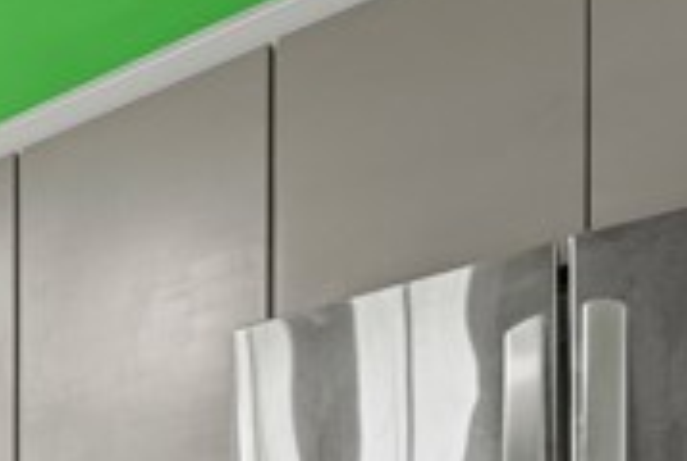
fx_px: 956
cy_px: 732
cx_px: -415
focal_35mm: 50
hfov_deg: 25.6
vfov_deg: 21.6
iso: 320
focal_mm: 14
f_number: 6.3
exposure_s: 1/4
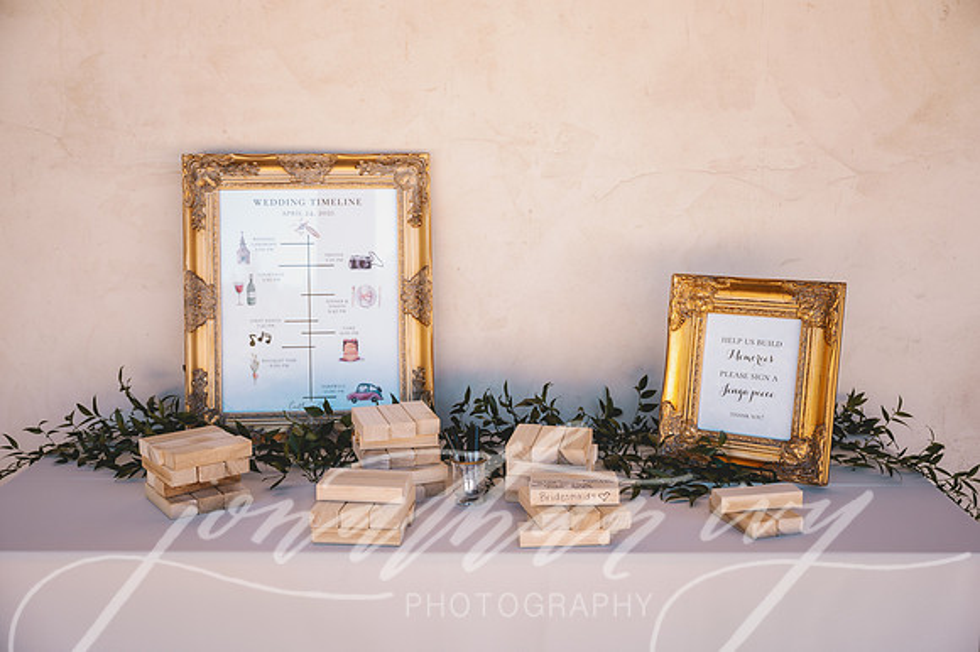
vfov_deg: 35.0
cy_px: 326
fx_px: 1034
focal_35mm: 38
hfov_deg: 50.7
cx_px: 490
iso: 64
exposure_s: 1/160
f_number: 2.8
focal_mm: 38
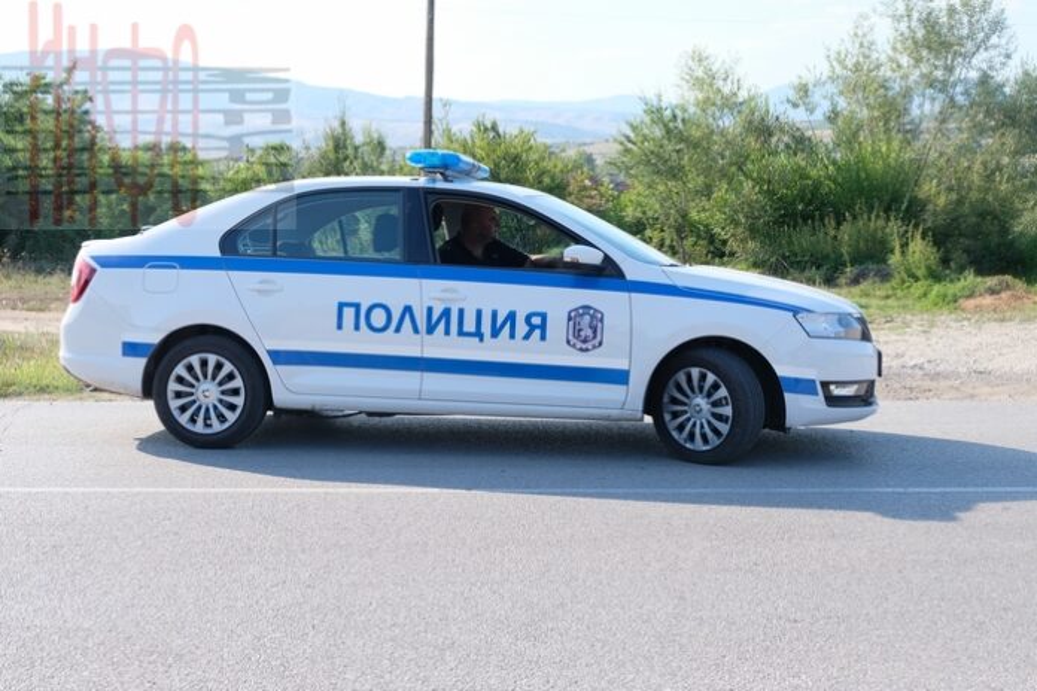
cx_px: 518
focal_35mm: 49
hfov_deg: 40.3
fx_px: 1411
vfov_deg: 27.5
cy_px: 346
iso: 400
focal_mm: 32.5
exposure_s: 1/420
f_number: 5.6
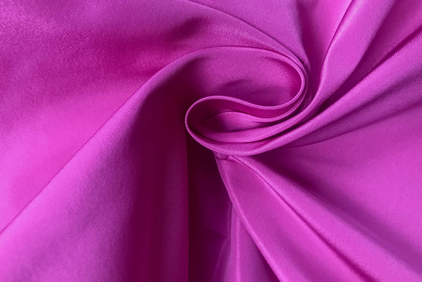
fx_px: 352
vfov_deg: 43.6
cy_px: 131
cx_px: 212
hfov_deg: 61.9
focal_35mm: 30
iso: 32
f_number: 1.8
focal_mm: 3.99
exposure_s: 1/30
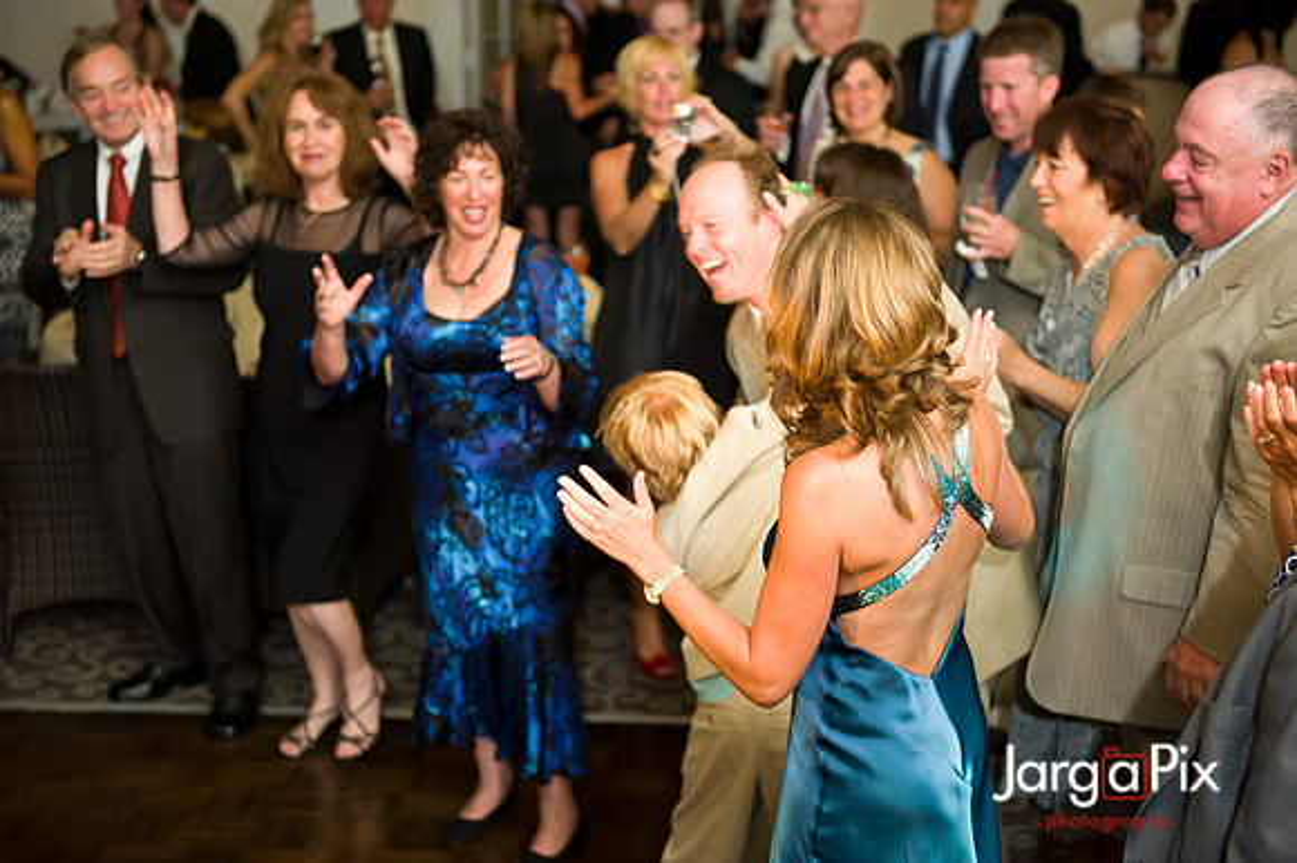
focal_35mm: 58
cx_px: 648
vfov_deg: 23.4
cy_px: 432
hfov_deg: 34.5
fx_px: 2088
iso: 1600
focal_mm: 58
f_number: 3.2
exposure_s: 1/125
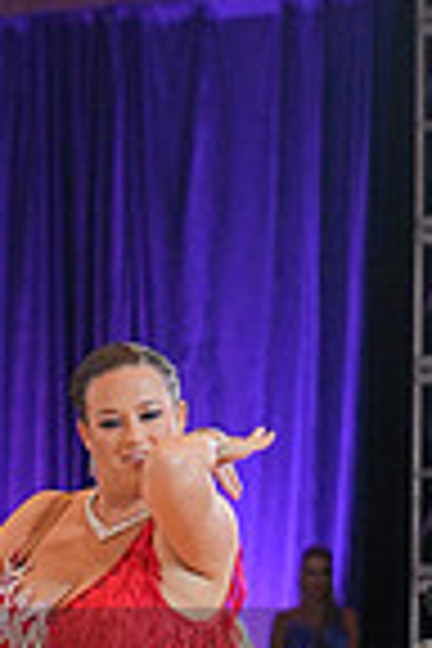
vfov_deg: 7.8
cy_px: 760
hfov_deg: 5.2
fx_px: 4716
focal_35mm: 262
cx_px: -272
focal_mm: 65
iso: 2500
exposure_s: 1/500
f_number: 3.5
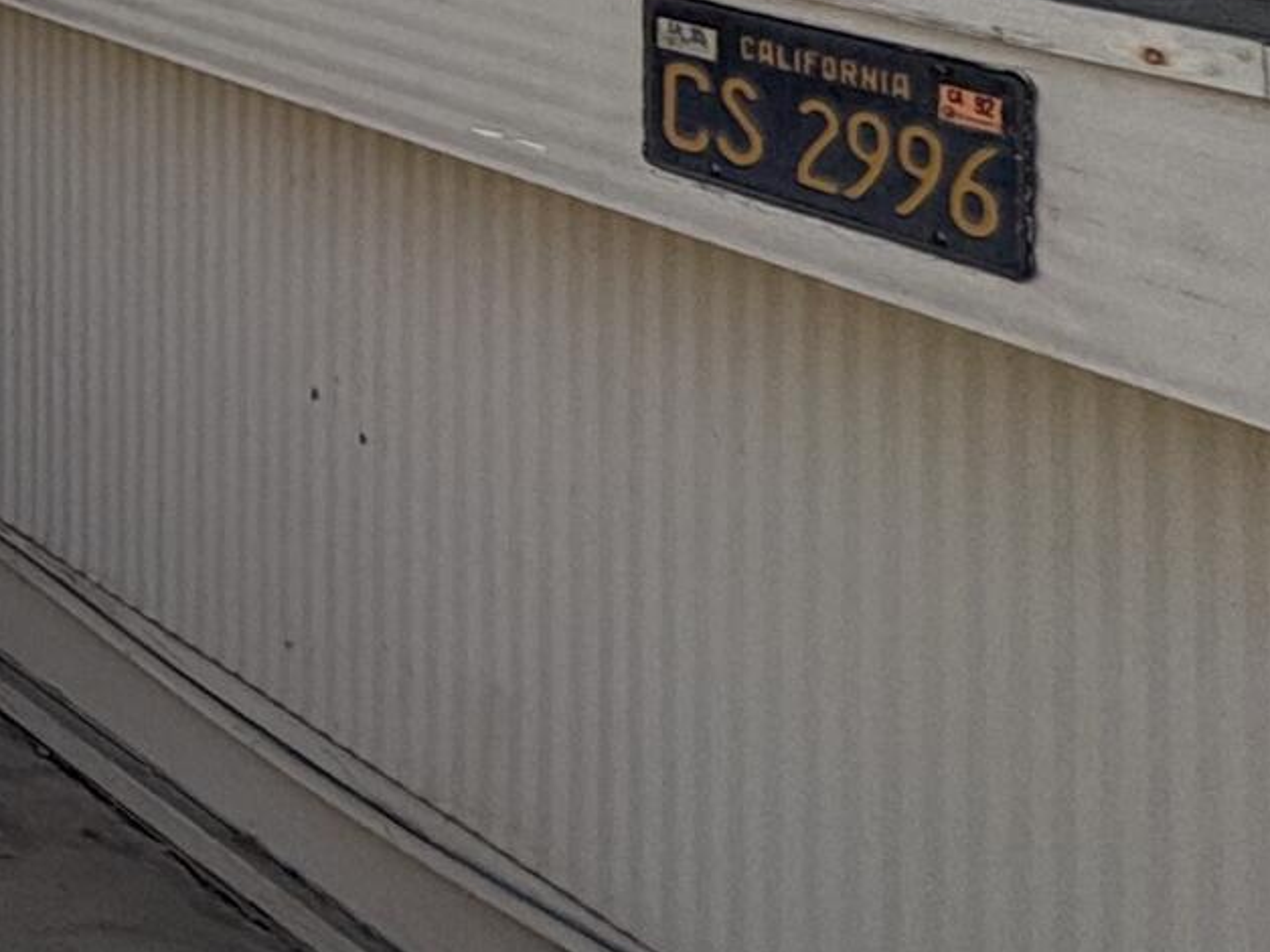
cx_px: -1517
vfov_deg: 18.9
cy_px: -541
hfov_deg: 16.9
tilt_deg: -0.8
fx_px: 2458
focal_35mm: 67
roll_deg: -0.5
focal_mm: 2.22
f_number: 2.2
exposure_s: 1/1277
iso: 50
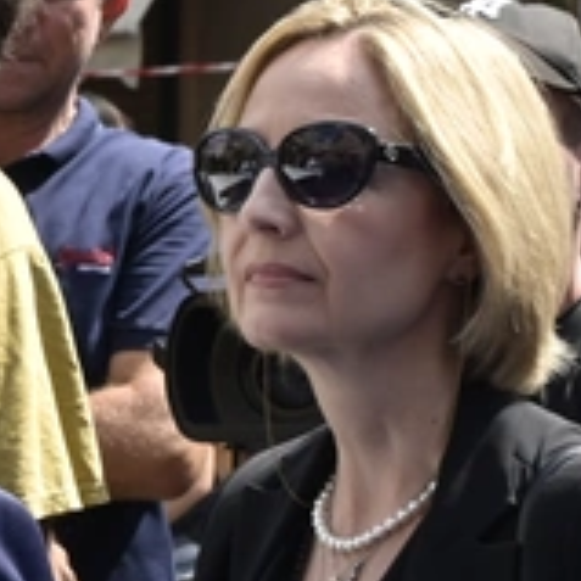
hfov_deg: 7.9
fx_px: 4026
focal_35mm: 212
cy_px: 437
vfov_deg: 8.2
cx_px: -544
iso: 320
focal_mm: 41
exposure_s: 1/640
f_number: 8
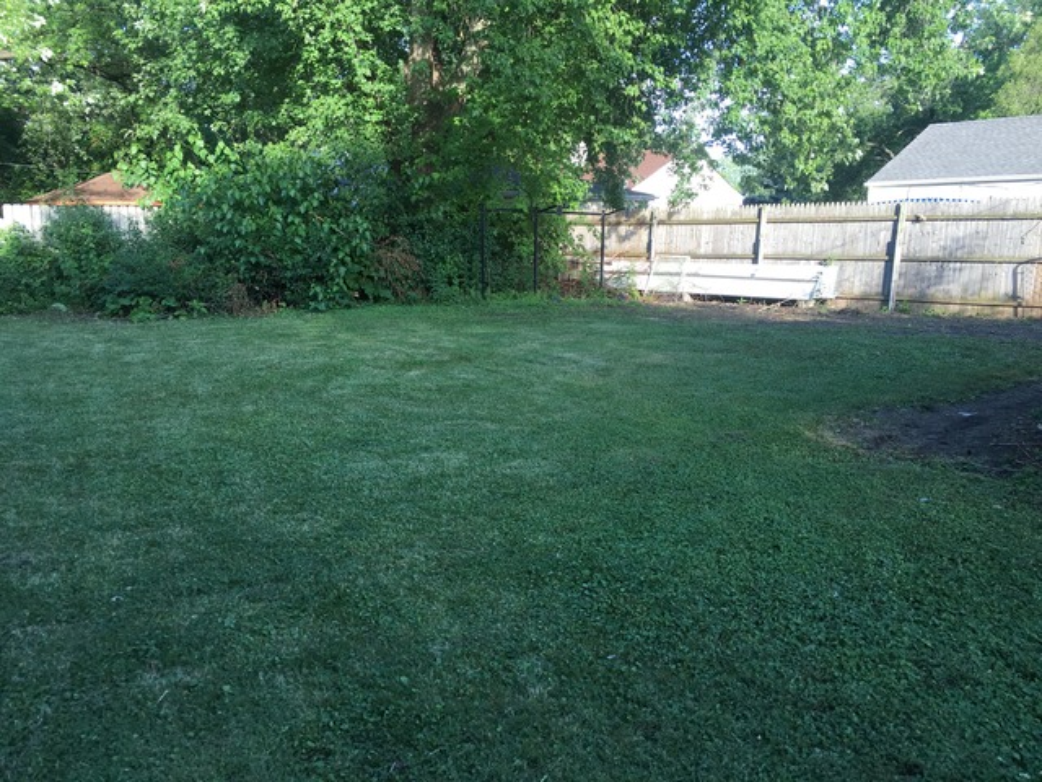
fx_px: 873
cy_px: 391
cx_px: 521
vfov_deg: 48.2
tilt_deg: -10.6
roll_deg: +0.6
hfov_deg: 61.7
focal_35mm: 29
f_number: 2.2
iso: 25
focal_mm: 4.15
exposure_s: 1/135
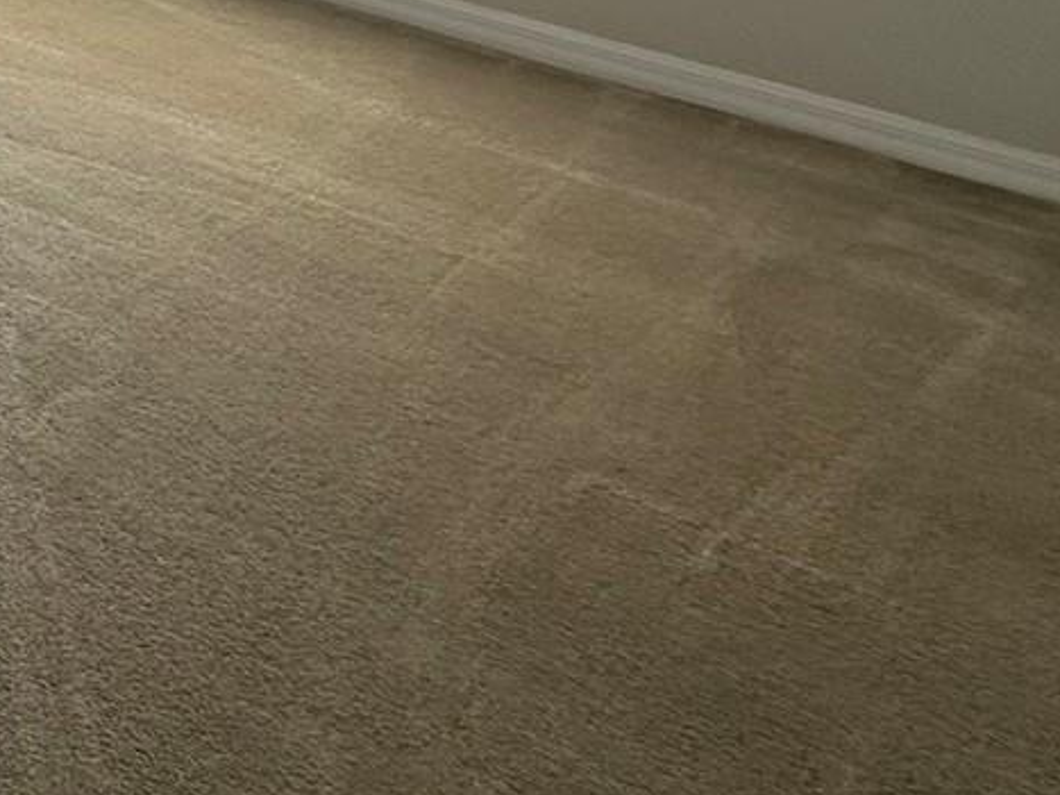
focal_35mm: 48
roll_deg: +0.3
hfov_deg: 29.7
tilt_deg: -9.4
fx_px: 1469
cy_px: -286
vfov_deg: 25.3
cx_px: -390
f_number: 2.2
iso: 50
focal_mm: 2.22
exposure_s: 1/180
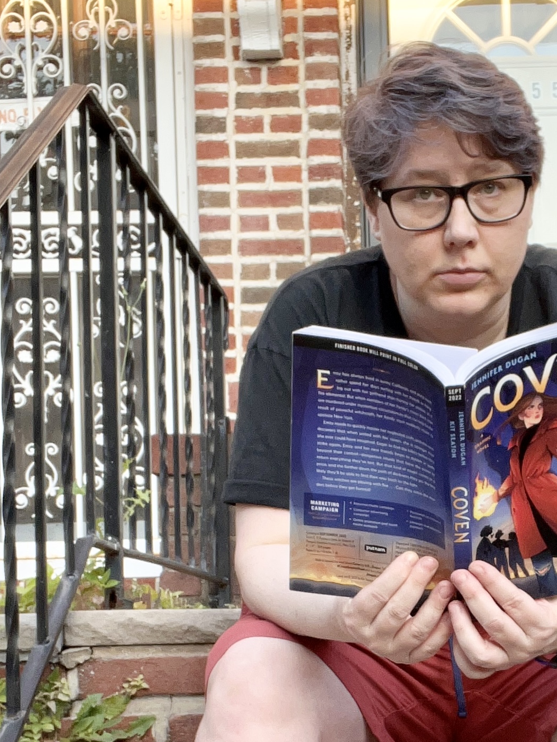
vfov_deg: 28.6
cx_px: 470
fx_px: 1416
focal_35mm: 66
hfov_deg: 21.9
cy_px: 623
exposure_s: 1/121
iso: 64
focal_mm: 2.71
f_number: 2.2
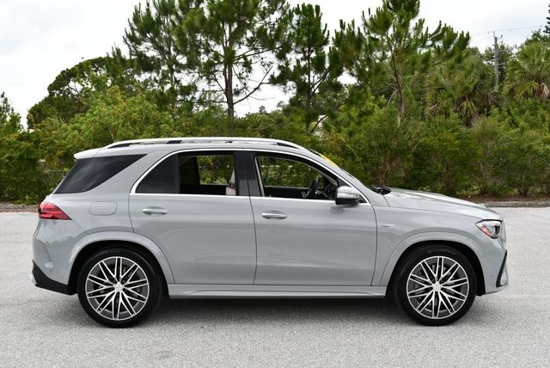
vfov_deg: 36.9
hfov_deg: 53.1
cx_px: 275
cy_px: 184
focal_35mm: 36
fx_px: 550
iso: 160
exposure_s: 1/250
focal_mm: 18
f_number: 8
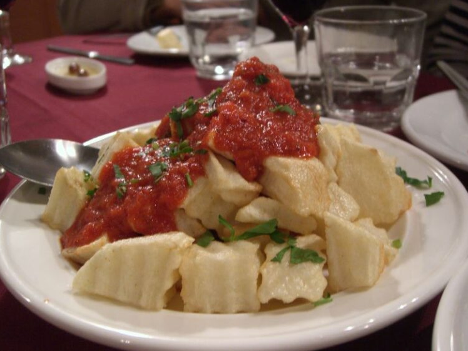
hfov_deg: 47.9
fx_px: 527
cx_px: 229
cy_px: 175
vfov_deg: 36.8
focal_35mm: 39
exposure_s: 1/10
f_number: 2.8
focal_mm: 7.9
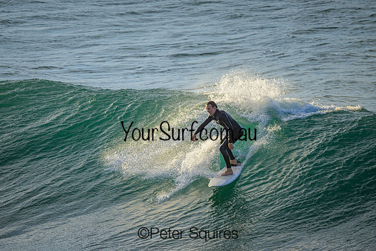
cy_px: 126
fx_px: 8357
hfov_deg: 2.6
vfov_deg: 1.7
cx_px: 188
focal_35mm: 800
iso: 640
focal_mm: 800
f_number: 6.3
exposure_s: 1/2000
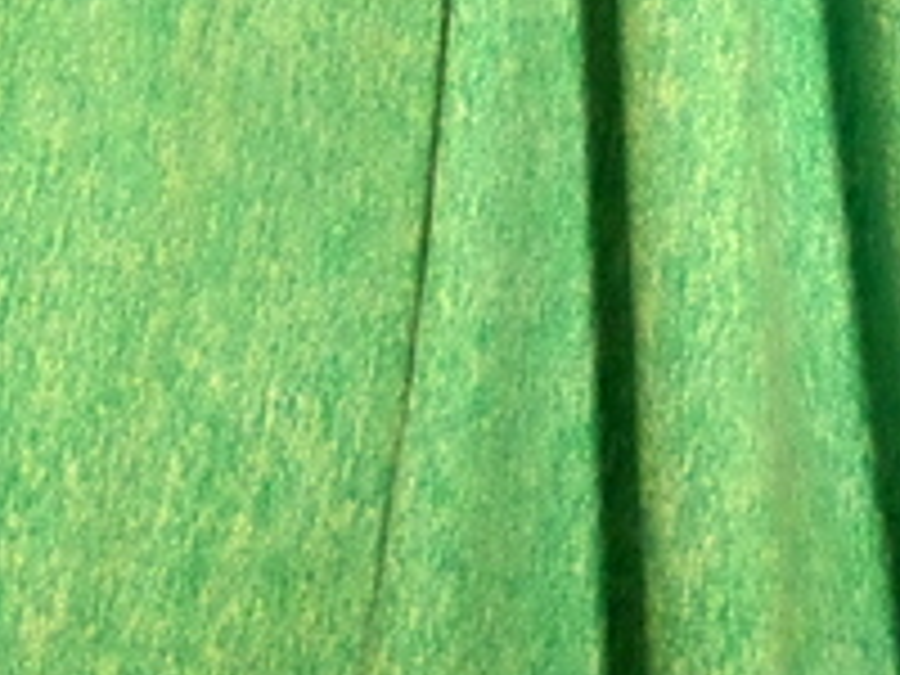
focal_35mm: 96
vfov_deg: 15.3
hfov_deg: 20.3
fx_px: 2496
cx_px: 652
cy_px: 180
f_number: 3.2
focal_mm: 4
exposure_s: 1/30
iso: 400
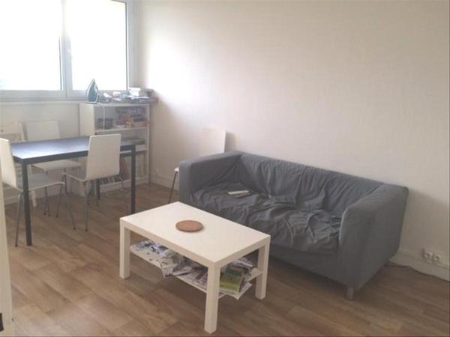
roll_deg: -3.0
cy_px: 168
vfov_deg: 48.2
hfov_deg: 61.7
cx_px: 225
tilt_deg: -12.8
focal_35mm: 29
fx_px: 377
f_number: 2.2
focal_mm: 4.15
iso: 100
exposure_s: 1/33
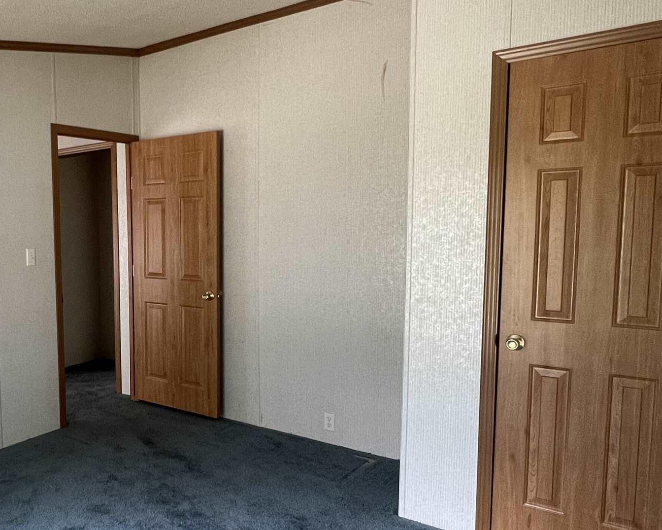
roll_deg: +1.1
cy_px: 283
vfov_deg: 49.9
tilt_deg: -6.1
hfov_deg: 55.7
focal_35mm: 29
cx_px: 122
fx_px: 568
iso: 250
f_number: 1.8
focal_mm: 1.57
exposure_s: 1/97
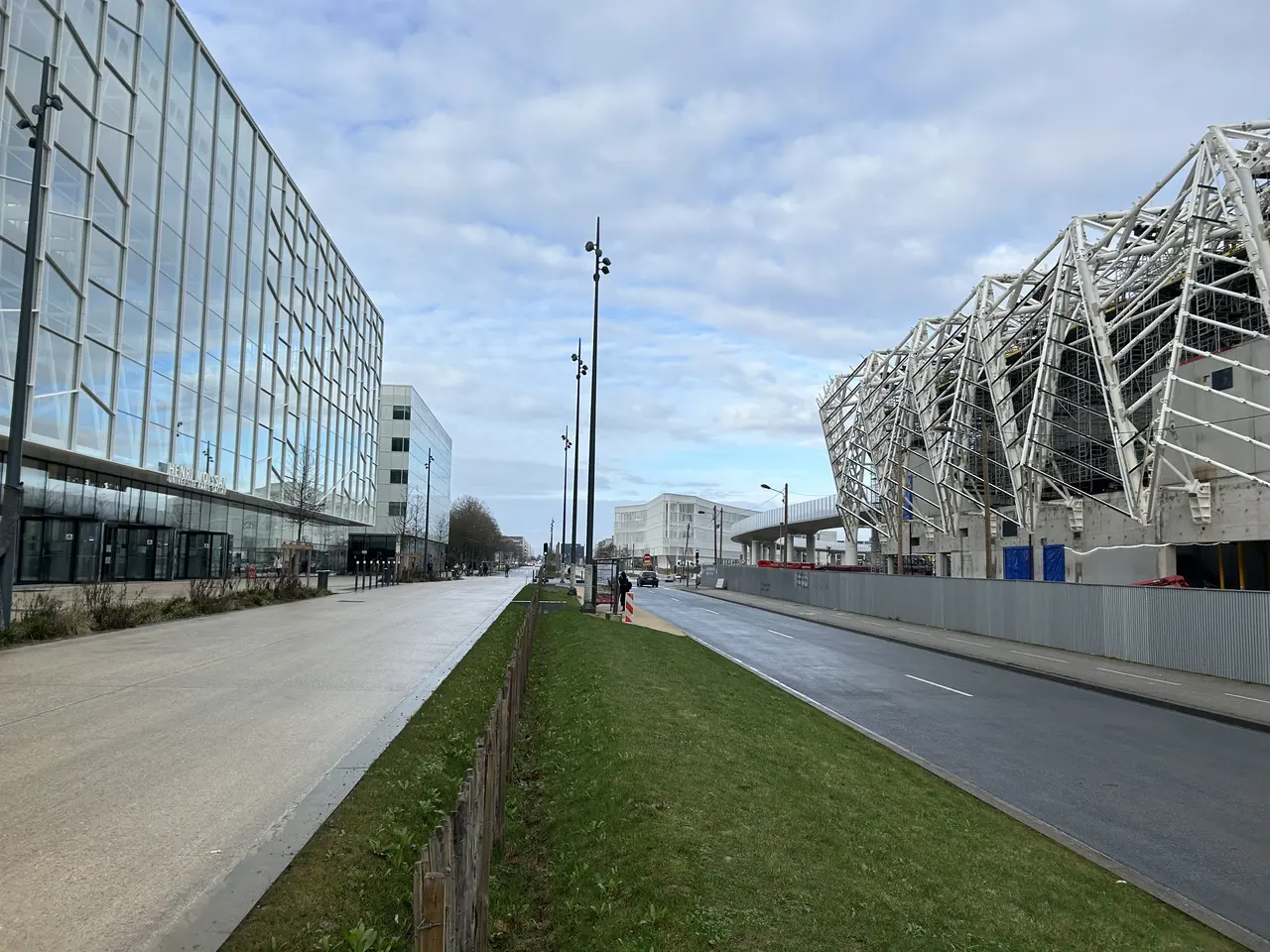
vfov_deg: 53.1
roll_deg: -1.7
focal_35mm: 26
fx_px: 954
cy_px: 476
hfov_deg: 67.3
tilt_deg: +4.9
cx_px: 635
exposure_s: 1/2632
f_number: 1.5
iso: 50
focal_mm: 5.7
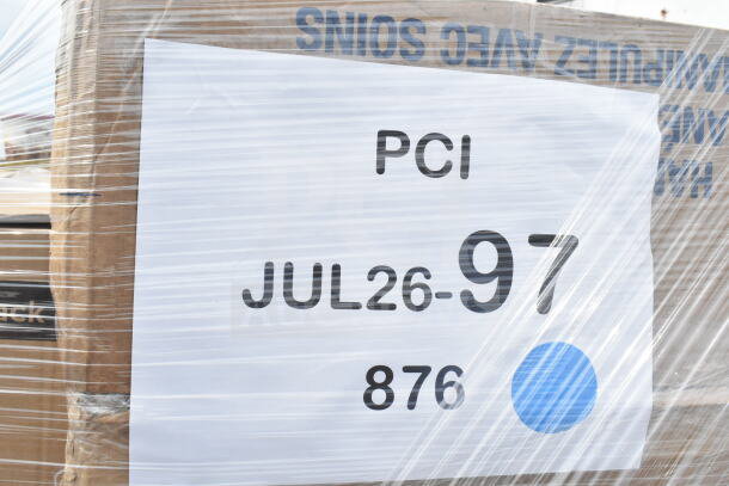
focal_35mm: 33
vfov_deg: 40.0
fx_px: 668
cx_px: 364
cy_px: 243
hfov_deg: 57.2
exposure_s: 1/800
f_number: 14
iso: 1600
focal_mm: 22
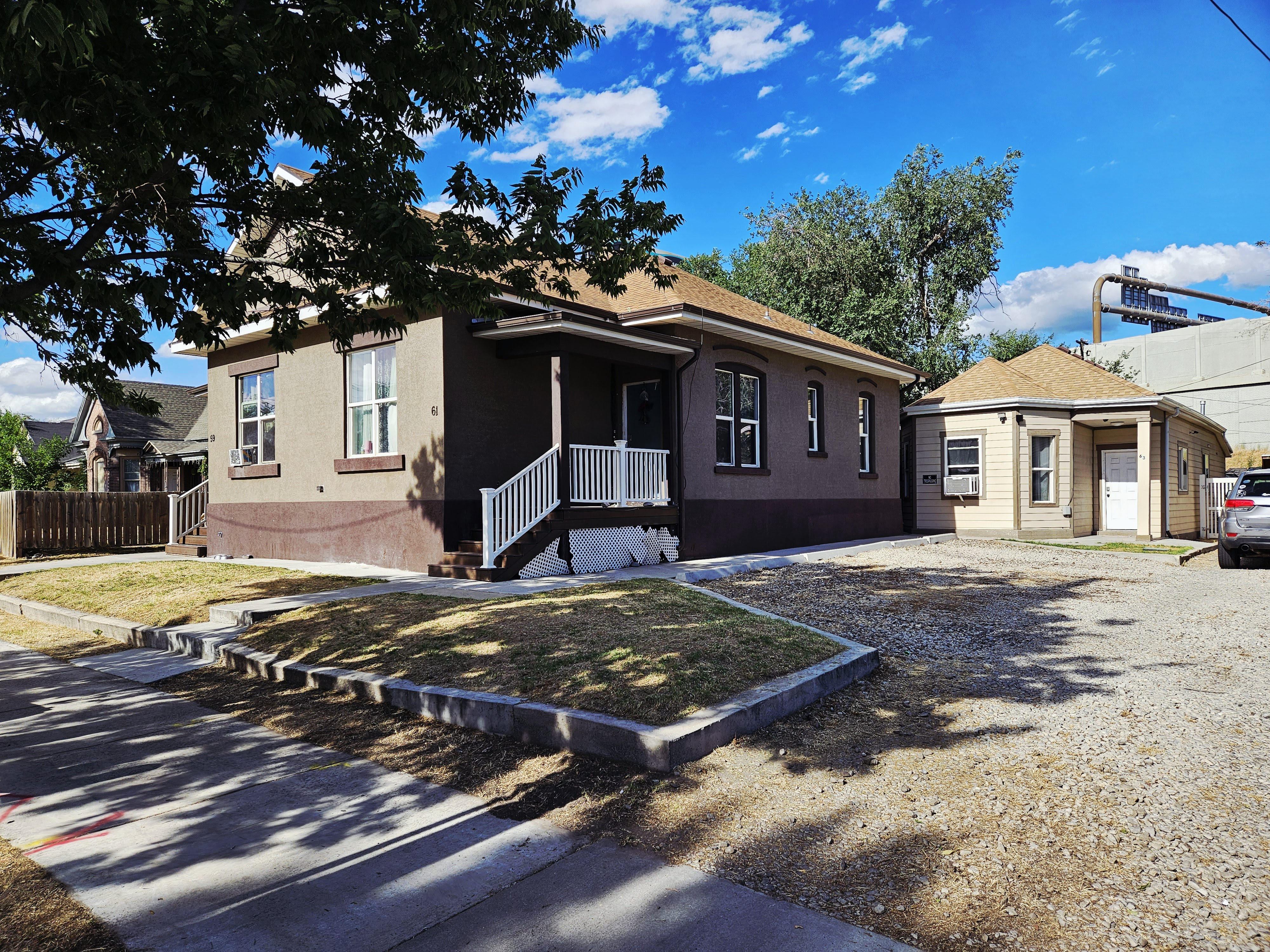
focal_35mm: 23
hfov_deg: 73.9
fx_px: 844
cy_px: 476
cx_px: 635
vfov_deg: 58.9
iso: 25
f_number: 1.8
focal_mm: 5.4
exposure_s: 1/1250
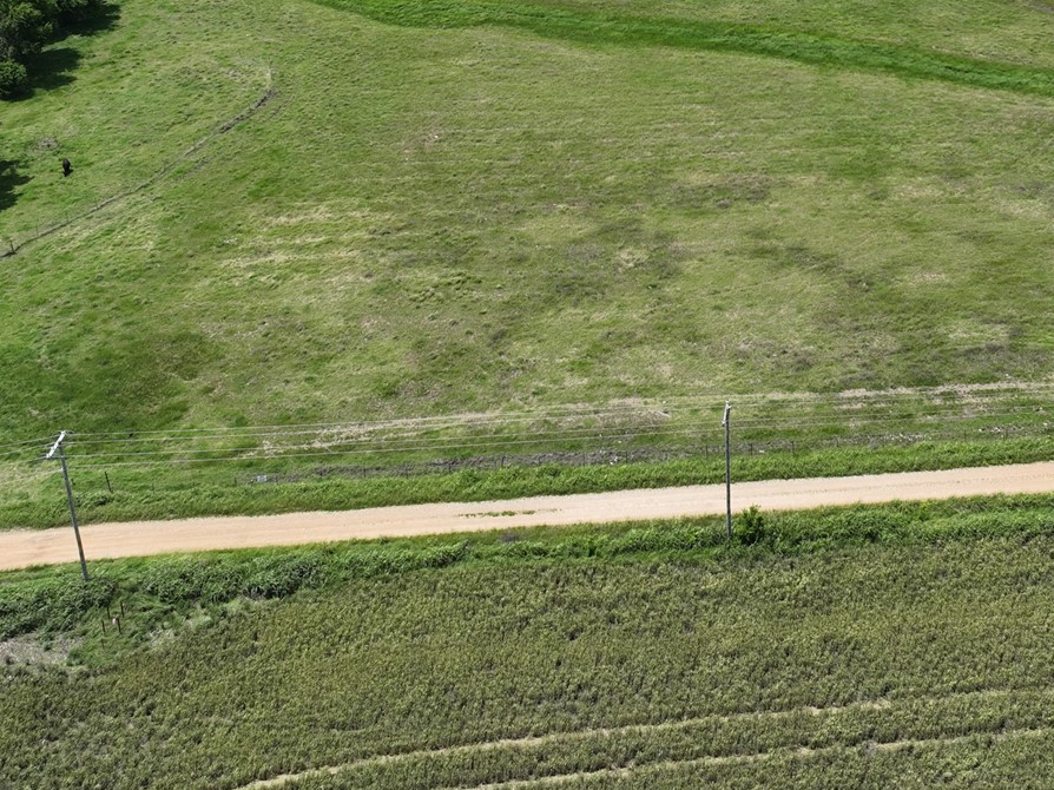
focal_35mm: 55
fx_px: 1674
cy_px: -57
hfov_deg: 34.5
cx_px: 736
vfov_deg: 24.9
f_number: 2.8
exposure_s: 1/2000
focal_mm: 12.29
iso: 100
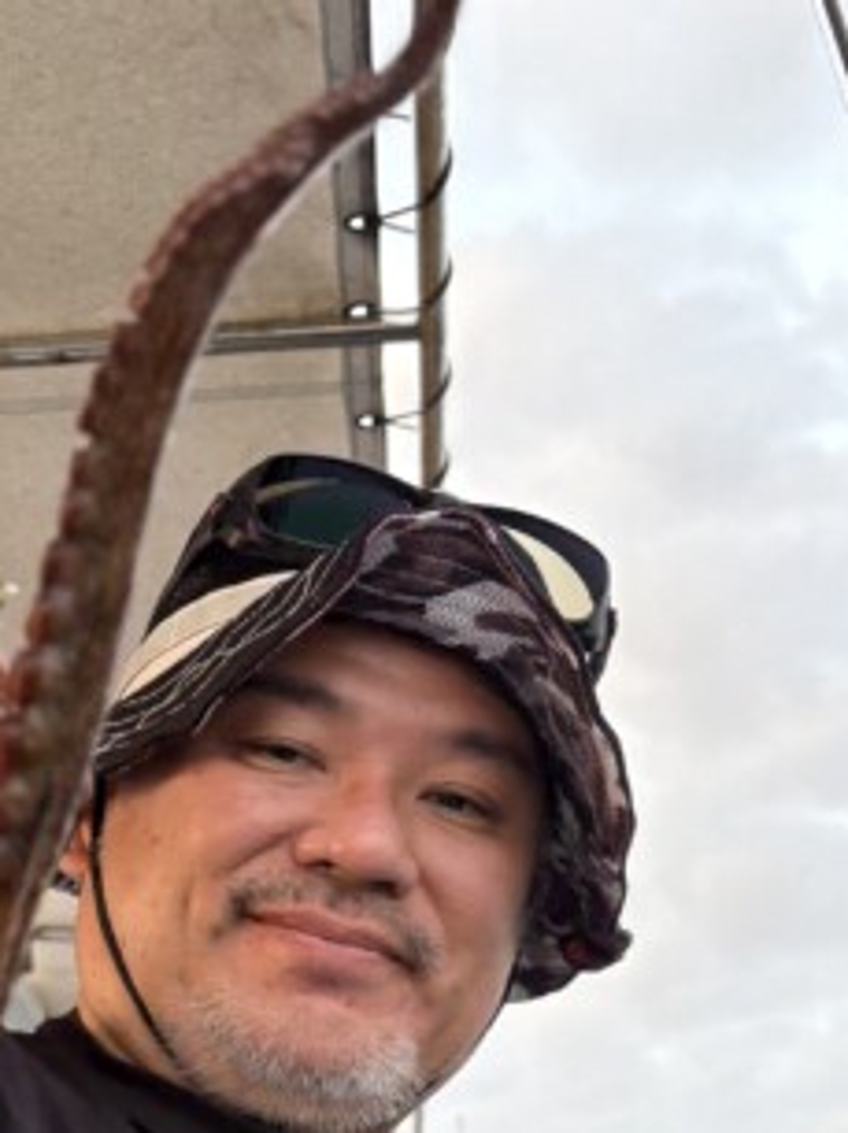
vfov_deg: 22.2
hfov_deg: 16.8
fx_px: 2780
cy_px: 1140
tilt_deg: +15.0
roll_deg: +5.1
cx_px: -63
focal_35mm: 85
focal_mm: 5.96
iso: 100
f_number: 1.6
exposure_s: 1/122
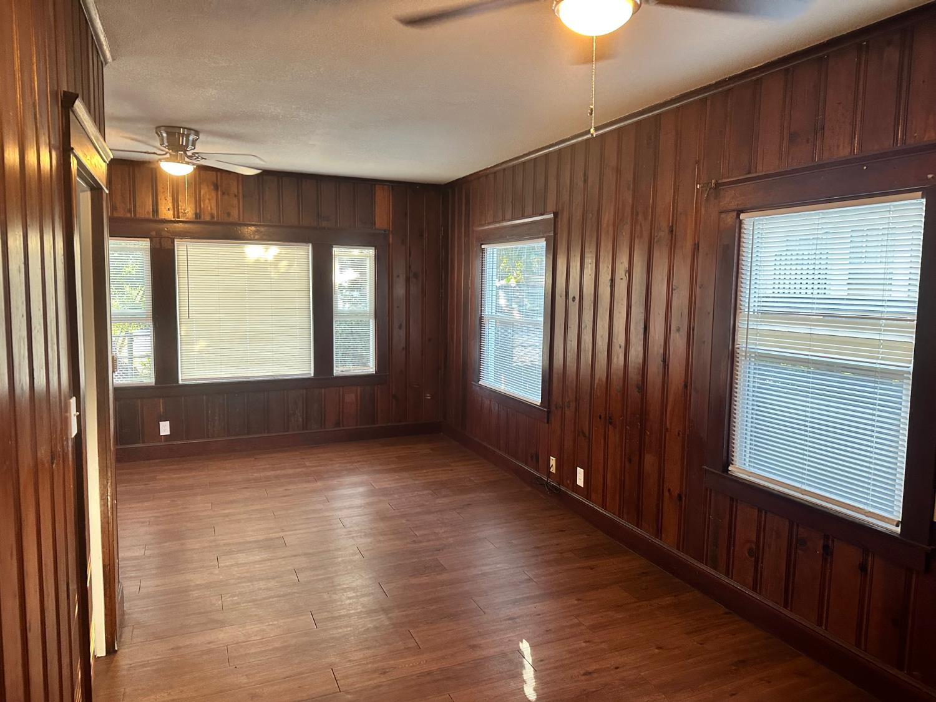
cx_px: 468
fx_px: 649
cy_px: 351
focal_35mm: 24
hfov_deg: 71.6
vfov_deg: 56.8
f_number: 1.78
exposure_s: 1/60
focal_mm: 6.86
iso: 250
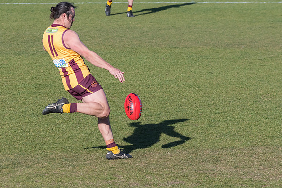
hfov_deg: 6.5
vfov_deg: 4.3
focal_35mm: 317
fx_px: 2484
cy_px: 117
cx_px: 129
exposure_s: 1/3200
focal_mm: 170
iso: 800
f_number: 8
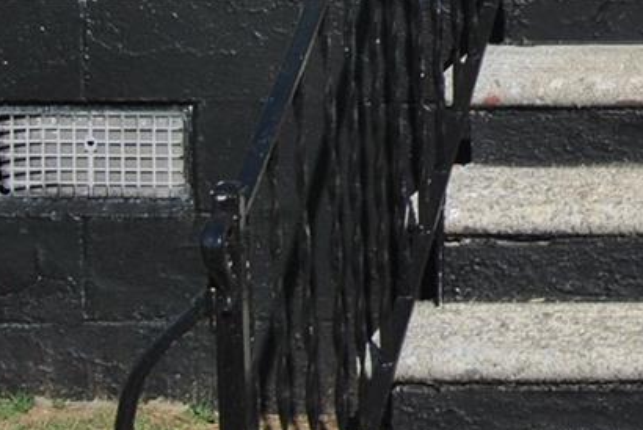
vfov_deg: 7.7
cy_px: -359
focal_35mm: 172
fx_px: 3083
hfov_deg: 11.1
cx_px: 1172
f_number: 9
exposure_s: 1/320
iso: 100
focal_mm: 23
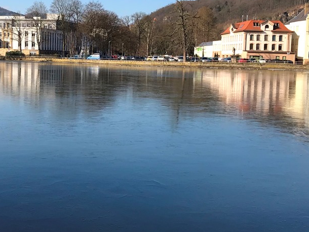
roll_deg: -0.9
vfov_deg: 30.2
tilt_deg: -3.8
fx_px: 420
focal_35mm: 47
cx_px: 165
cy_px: 49
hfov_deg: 40.4
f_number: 1.8
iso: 20
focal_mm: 3.99
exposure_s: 1/1650
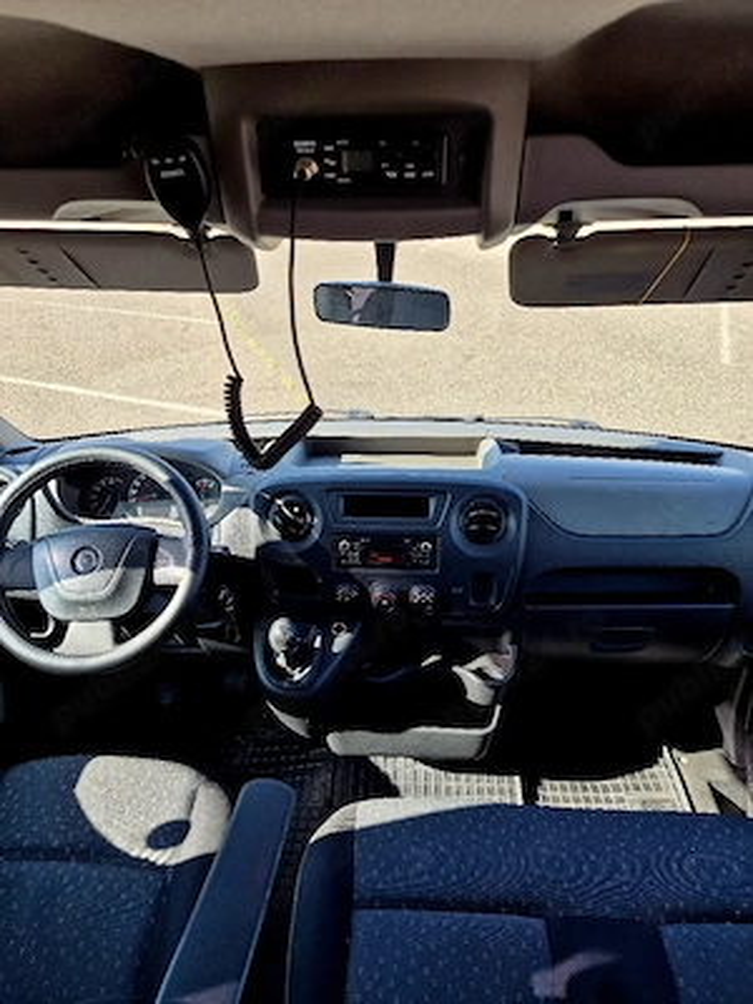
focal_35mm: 23
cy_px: 502
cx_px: 376
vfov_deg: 73.9
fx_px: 667
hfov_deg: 58.9
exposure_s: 1/769
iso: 80
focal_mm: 5.4
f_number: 1.8
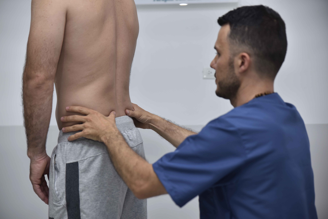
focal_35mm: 60
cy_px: 110
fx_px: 547
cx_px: 164
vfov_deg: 22.6
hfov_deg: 33.4
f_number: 2.8
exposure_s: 1/250
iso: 640
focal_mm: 60
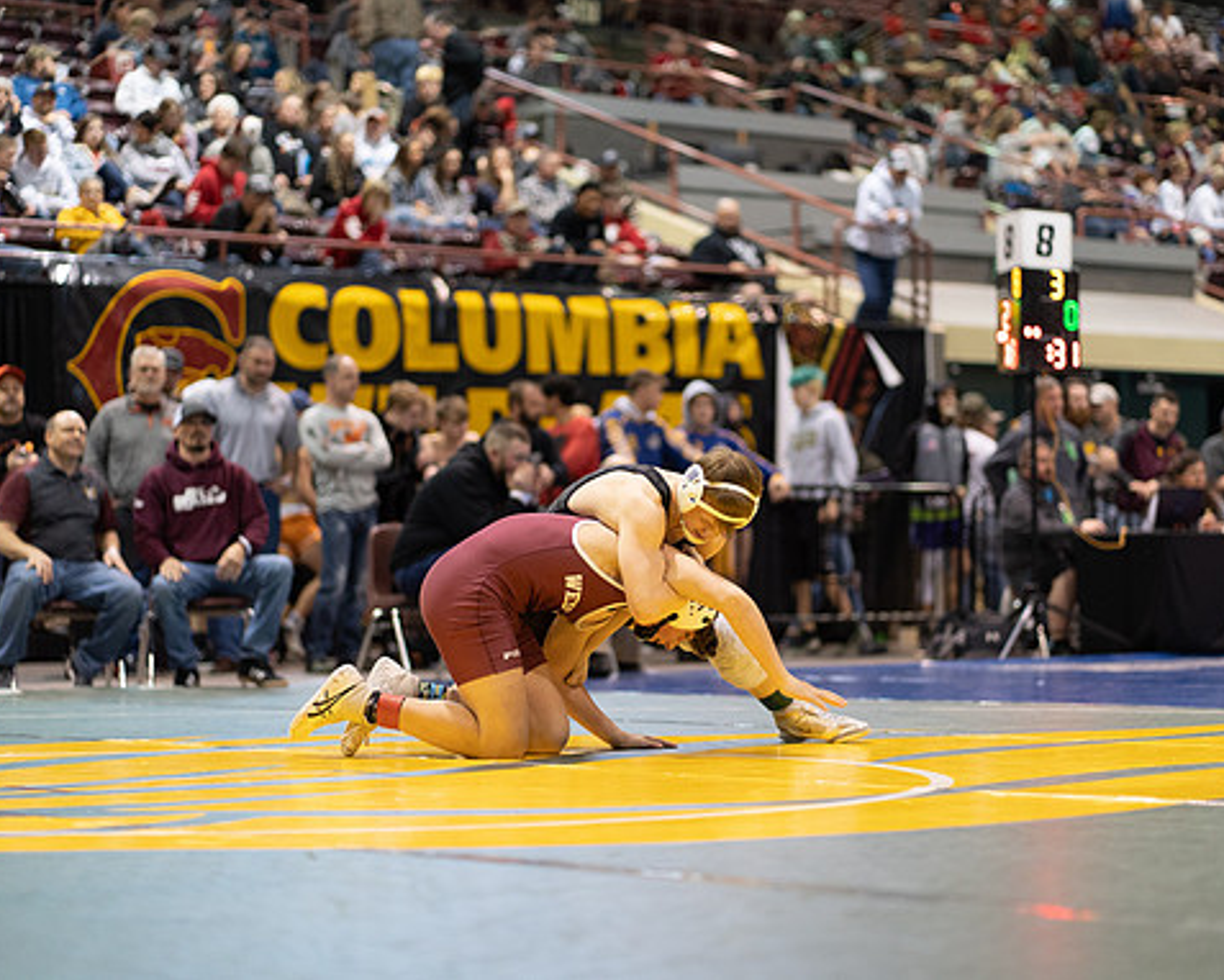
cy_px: 486
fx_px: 3515
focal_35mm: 97
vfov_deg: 15.9
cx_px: 647
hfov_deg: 19.7
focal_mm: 85
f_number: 1.8
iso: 2000
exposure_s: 1/500
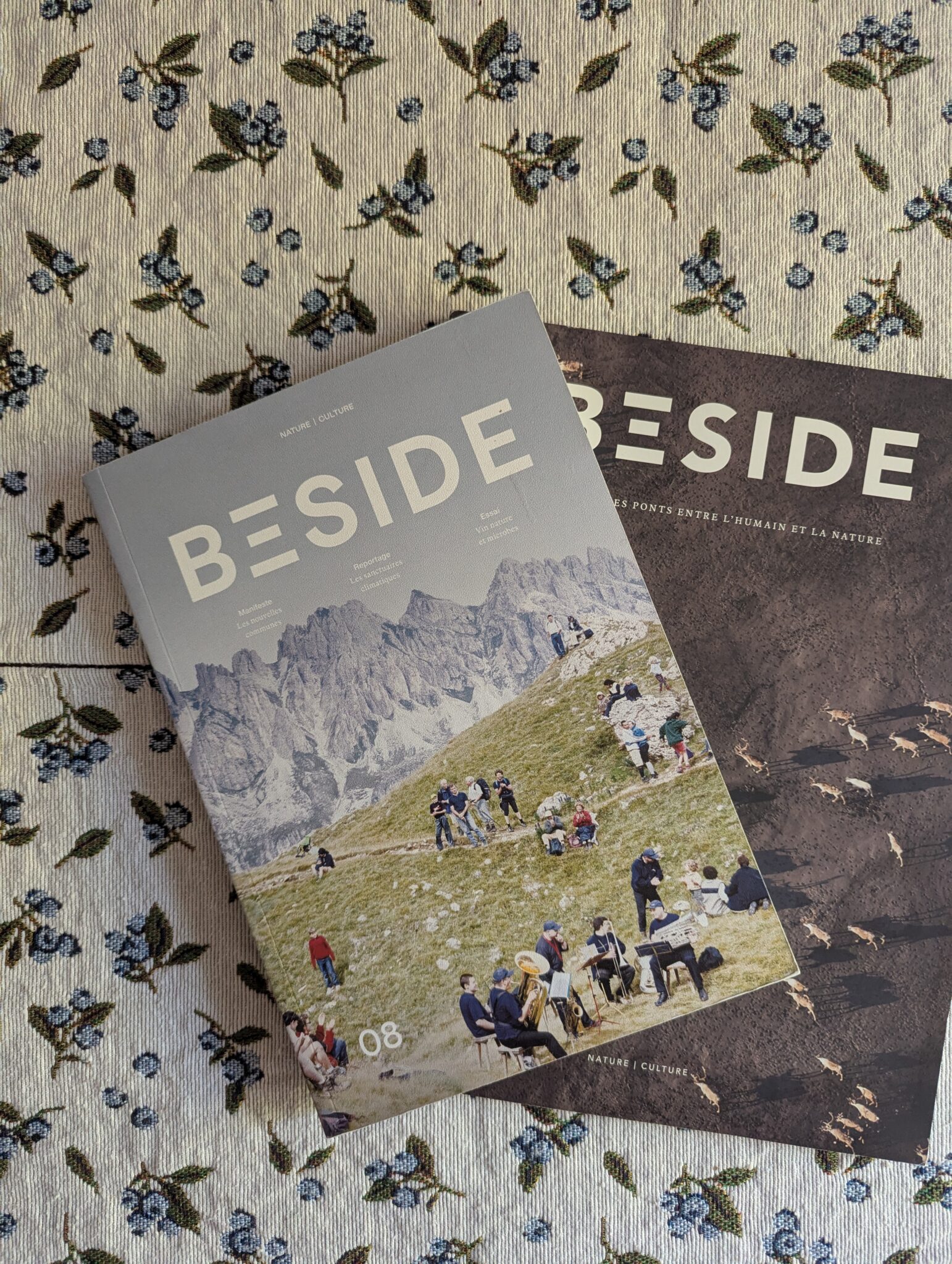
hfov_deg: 56.9
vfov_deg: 71.5
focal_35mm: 24
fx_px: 878
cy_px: 632
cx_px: 476
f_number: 1.85
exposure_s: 1/171
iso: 685
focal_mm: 6.81
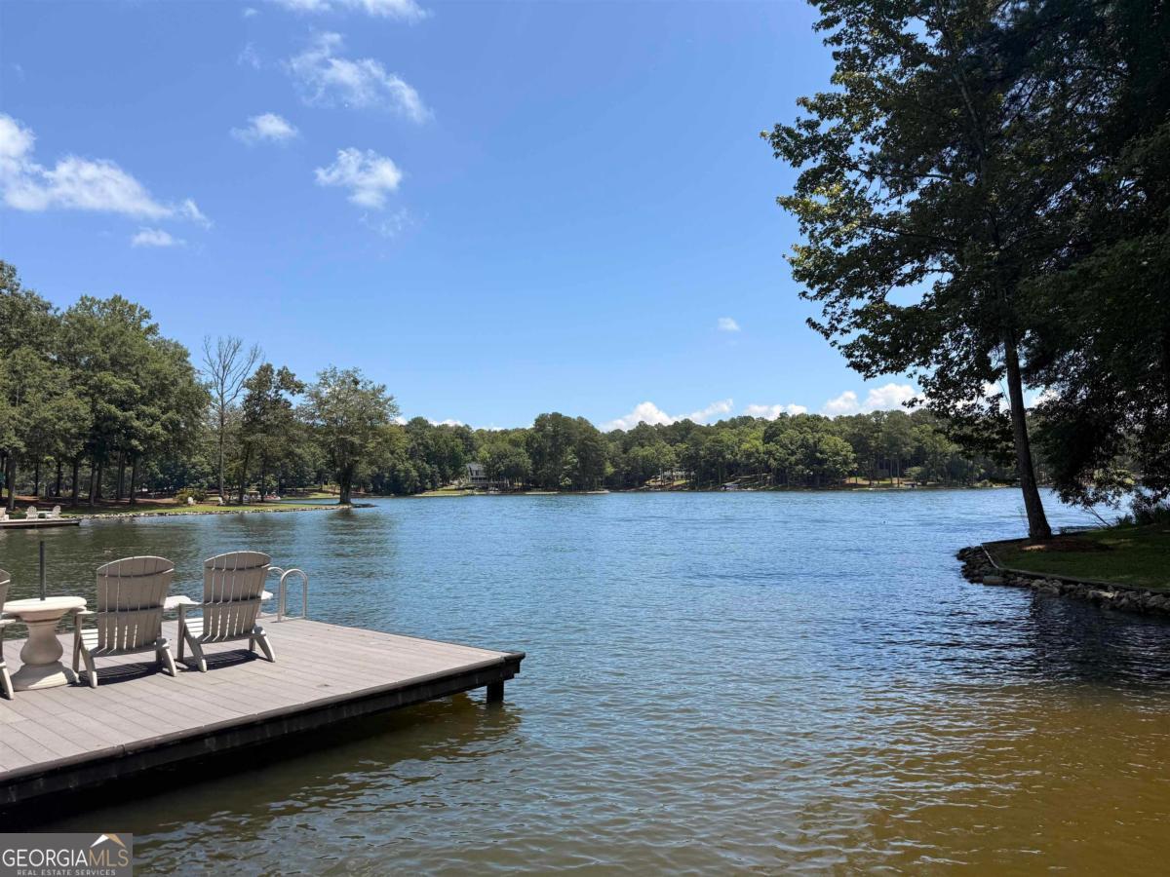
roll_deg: +1.9
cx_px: 585
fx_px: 811
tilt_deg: +4.4
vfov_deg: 56.8
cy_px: 438
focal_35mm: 24
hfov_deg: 71.6
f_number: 1.78
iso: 80
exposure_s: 1/4673
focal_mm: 6.76
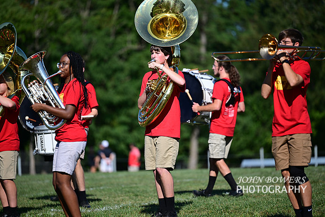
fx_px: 1806
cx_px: 162
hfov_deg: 10.3
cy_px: 108
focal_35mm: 200
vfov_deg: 6.9
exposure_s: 1/1600
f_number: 2.8
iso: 90
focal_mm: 200
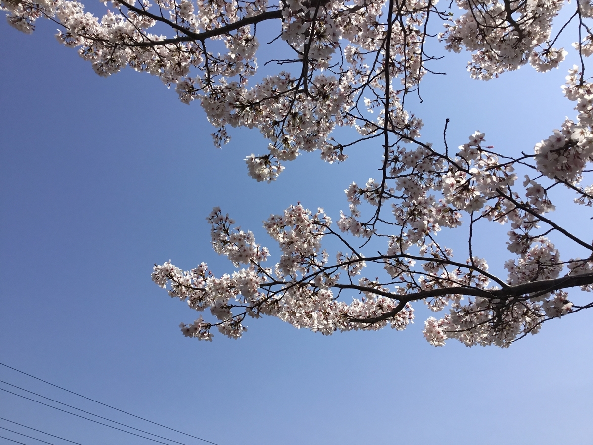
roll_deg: -1.9
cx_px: 296
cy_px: 222
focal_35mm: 31
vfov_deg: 45.4
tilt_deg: +37.6
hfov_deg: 58.4
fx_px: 531
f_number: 2.4
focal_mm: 3.3
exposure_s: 1/2203
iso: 25
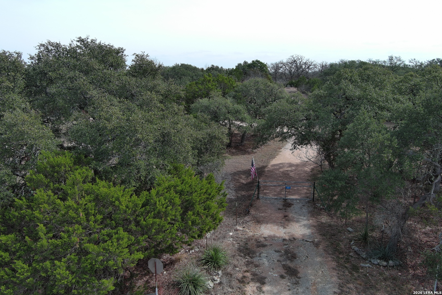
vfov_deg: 45.0
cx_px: 221
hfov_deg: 63.7
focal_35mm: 29
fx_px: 356
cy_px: 148
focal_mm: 10.57
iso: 101
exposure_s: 1/1215
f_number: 2.8
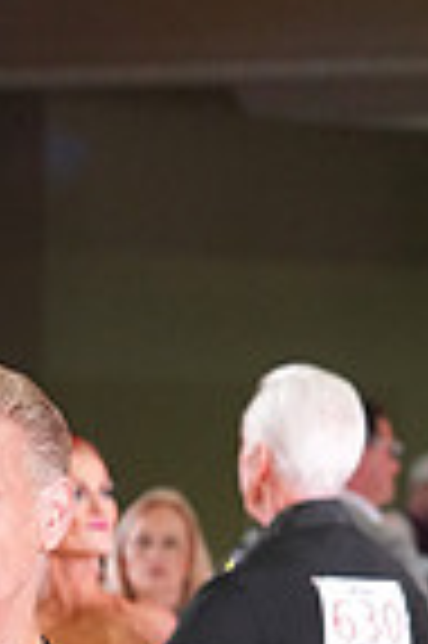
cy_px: 1112
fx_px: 7919
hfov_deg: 3.1
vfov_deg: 4.6
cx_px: -358
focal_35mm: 443
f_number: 4.5
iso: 2500
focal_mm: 109
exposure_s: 1/200
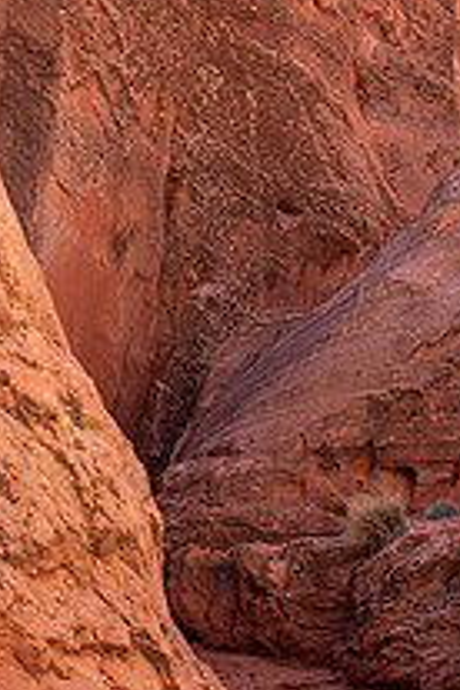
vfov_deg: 25.5
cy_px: 673
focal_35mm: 76
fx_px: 1457
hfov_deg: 17.8
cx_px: 370
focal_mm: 35
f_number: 9
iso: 720
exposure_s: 1/200
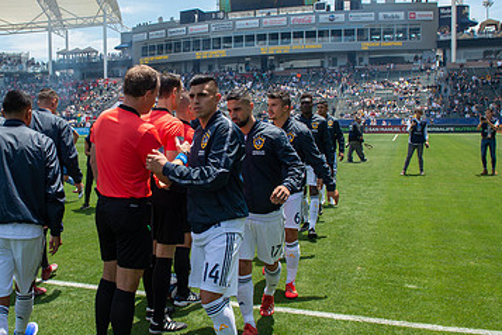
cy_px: 151
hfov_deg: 48.7
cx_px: 167
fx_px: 544
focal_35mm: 39
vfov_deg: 34.2
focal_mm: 24
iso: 200
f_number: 5.6
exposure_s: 1/640
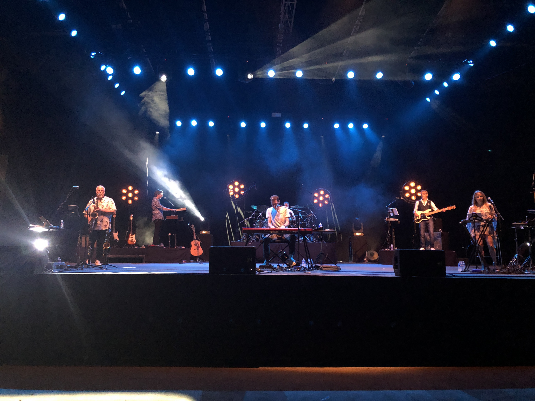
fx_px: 433
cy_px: 200
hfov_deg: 63.4
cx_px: 268
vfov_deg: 49.7
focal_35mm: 28
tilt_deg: +7.8
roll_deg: -1.2
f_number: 1.8
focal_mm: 3.99
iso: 80
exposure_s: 1/6
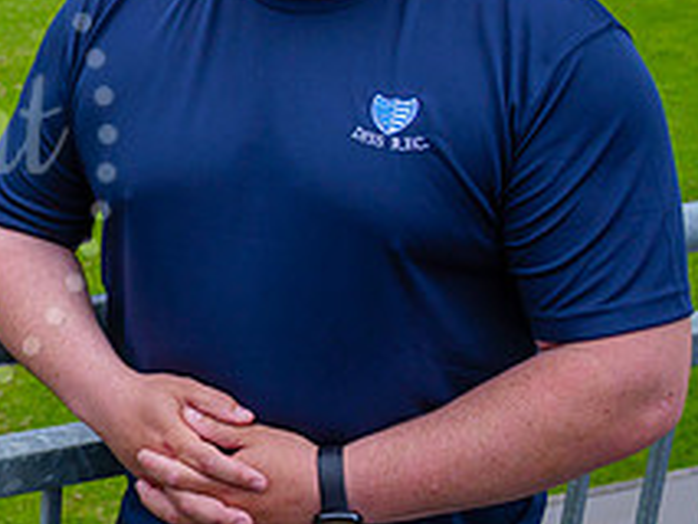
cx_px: -197
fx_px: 1594
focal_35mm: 79
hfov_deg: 22.3
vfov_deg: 18.6
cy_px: 139
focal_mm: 14
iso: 200
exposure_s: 1/1000
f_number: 3.2
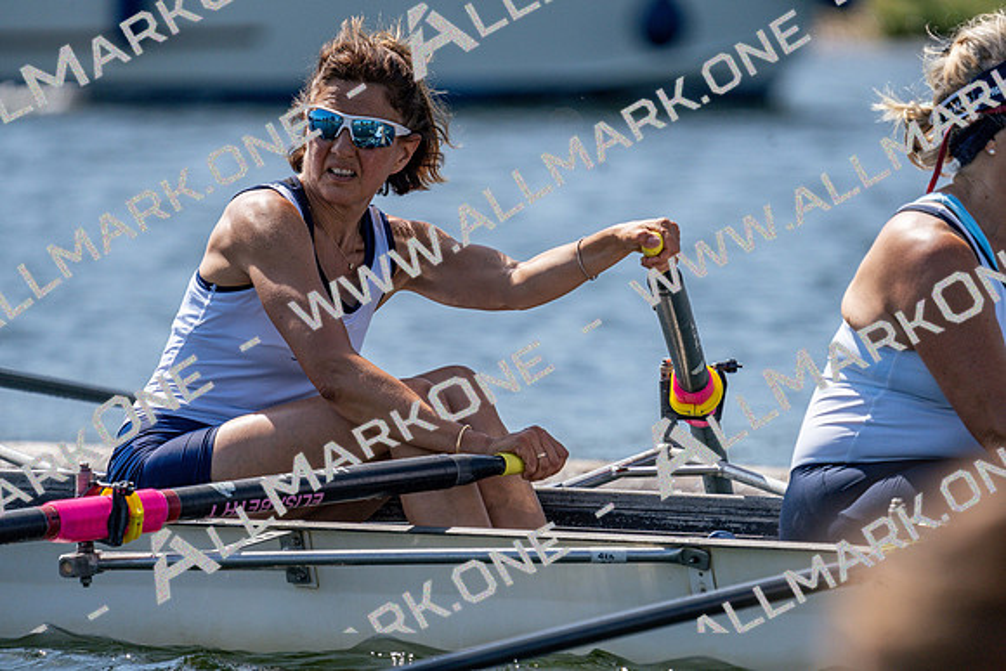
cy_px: 336
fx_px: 15624
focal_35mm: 559
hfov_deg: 3.7
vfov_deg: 2.5
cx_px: 503
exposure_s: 1/2000
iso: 320
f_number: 6.3
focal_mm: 559
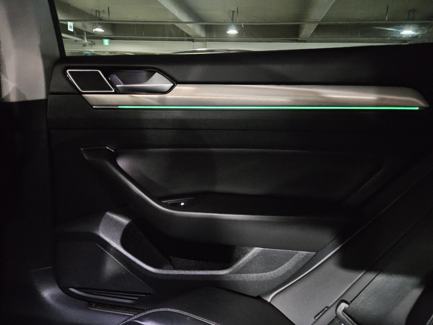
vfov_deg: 58.9
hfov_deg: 73.9
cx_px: 216
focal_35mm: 23
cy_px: 162
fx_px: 288
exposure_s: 1/15
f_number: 1.8
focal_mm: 5.4
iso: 5000
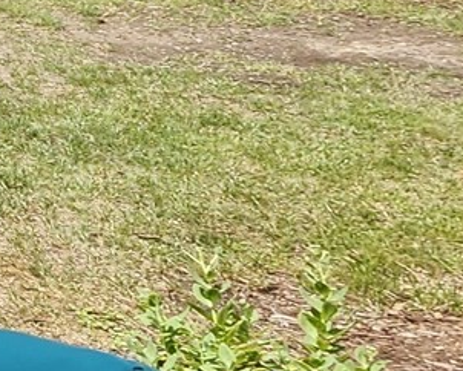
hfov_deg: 12.0
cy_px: -57
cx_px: -882
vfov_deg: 17.2
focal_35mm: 86
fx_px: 1179
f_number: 2.2
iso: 40
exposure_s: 1/562
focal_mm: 1.74
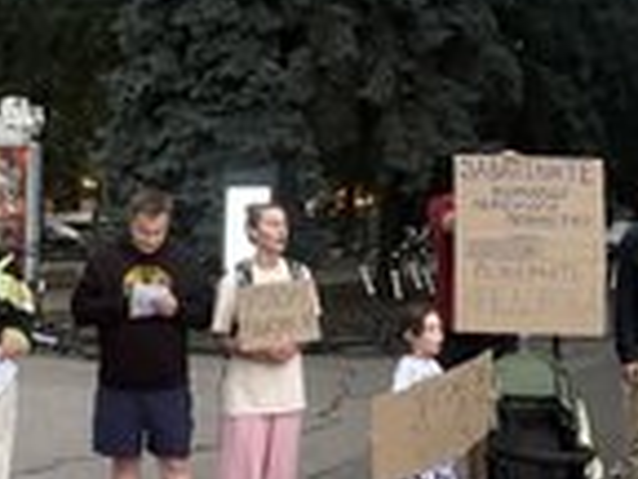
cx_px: 160
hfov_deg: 26.7
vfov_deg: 20.4
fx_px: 1327
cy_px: 244
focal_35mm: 72
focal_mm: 5.96
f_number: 1.6
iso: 640
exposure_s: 1/30
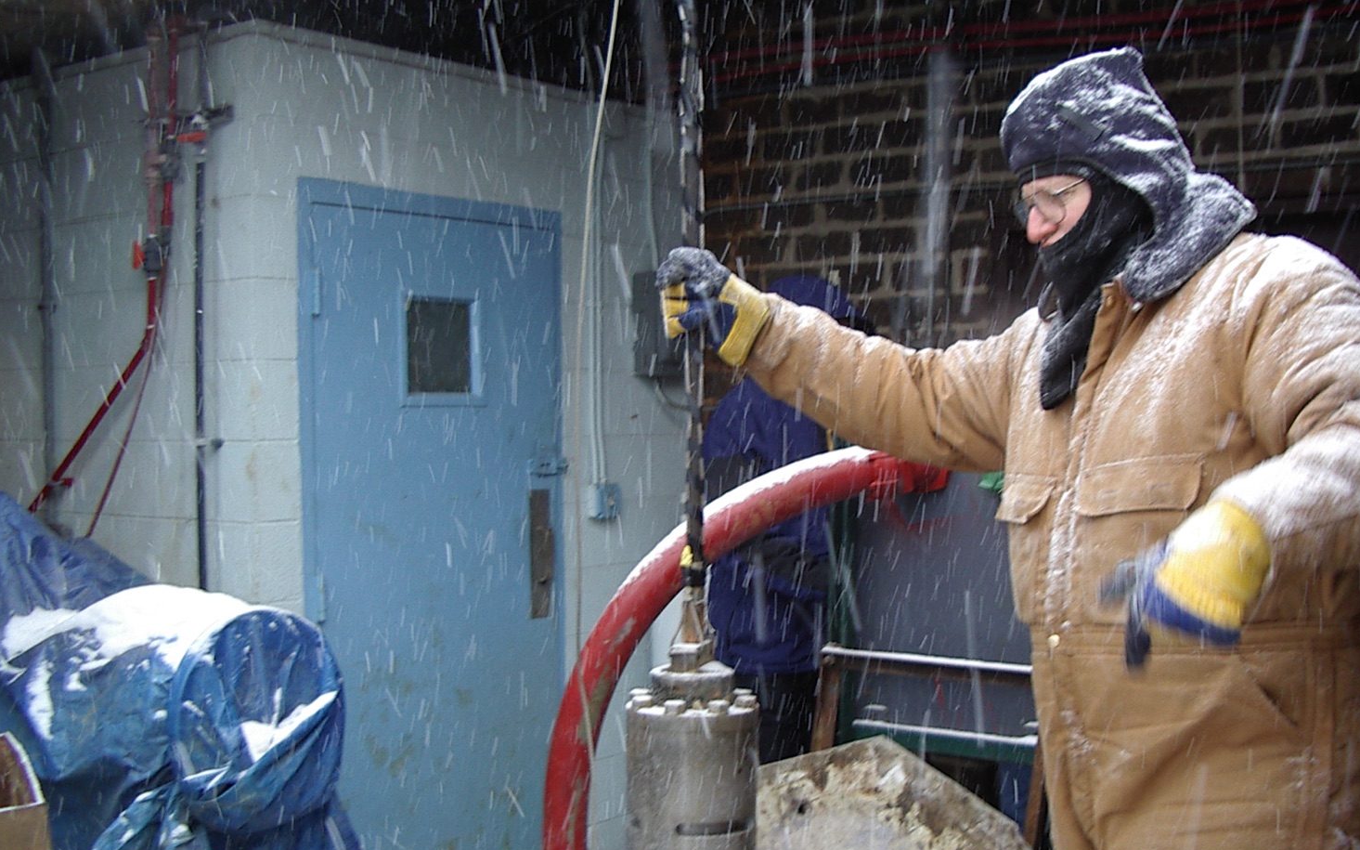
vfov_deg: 29.1
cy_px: 497
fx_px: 1631
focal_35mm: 44
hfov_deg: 45.3
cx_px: 711
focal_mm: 5.8
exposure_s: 1/60
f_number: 2.6
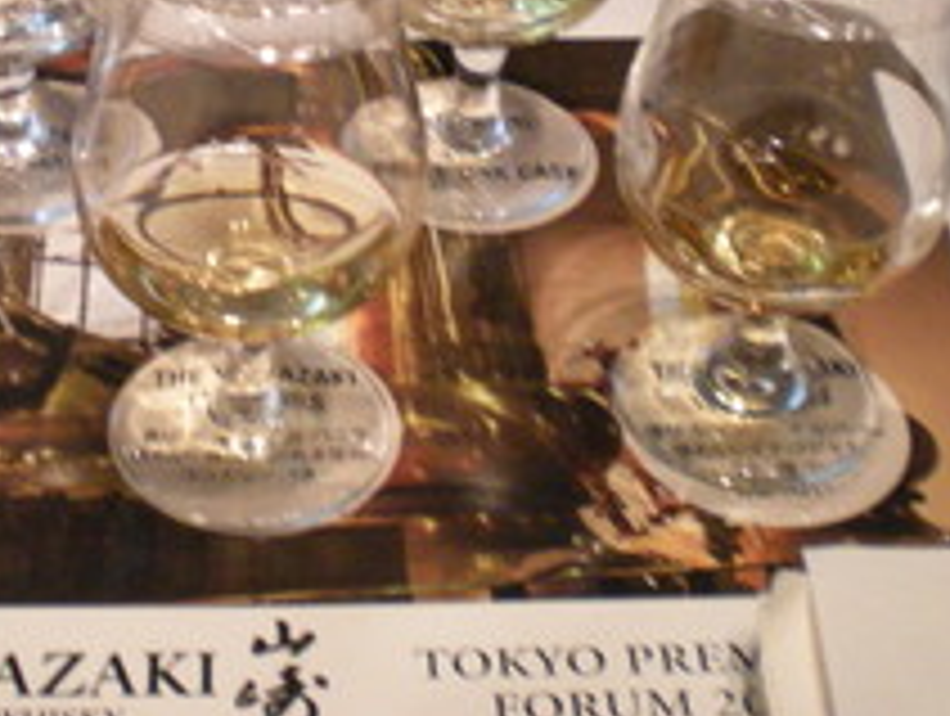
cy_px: 18
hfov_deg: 24.0
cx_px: 324
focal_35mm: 81
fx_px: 2227
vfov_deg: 17.9
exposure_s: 1/12
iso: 400
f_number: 3.1
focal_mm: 6.3
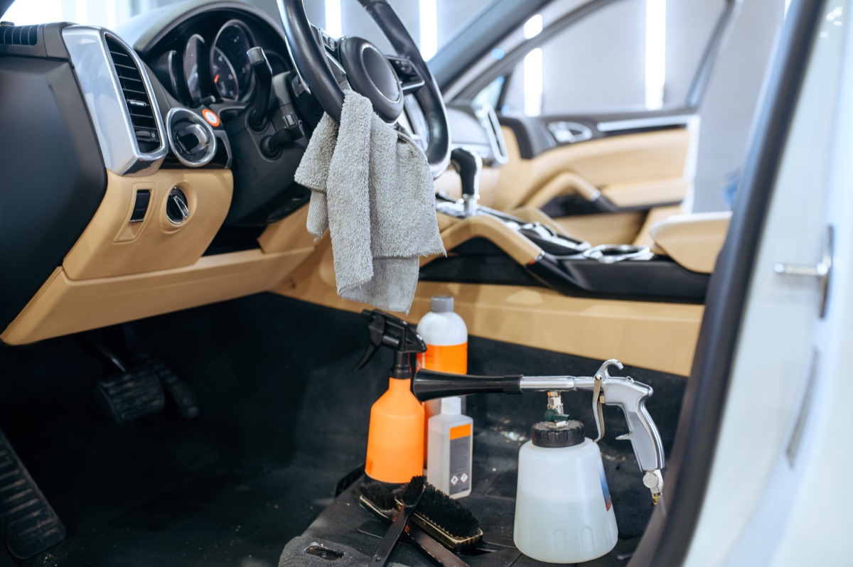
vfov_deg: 37.8
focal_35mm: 35
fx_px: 829
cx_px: 426
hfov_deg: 54.5
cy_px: 284
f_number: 2.8
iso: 400
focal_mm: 35
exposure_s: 1/90
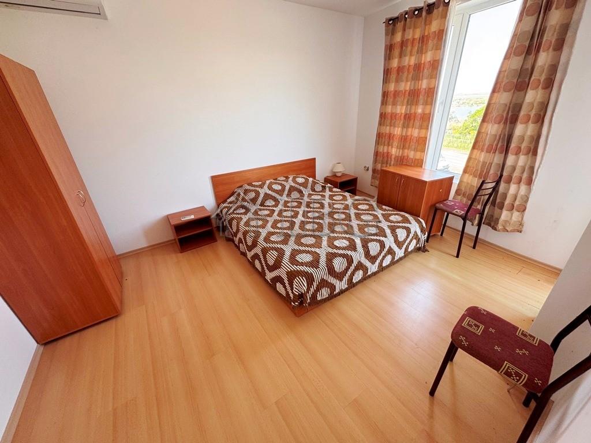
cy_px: 222
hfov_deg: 102.1
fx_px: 239
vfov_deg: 85.7
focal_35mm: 14
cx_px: 296
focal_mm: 2.22
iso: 125
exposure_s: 1/99
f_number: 2.2
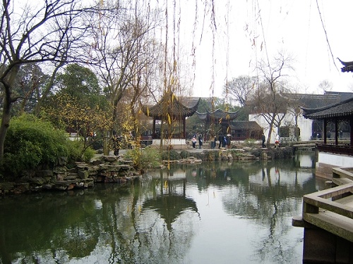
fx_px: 316
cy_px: 132
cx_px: 176
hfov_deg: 58.4
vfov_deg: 45.4
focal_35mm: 31
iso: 50
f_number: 2.7
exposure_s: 1/65
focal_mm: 8.13
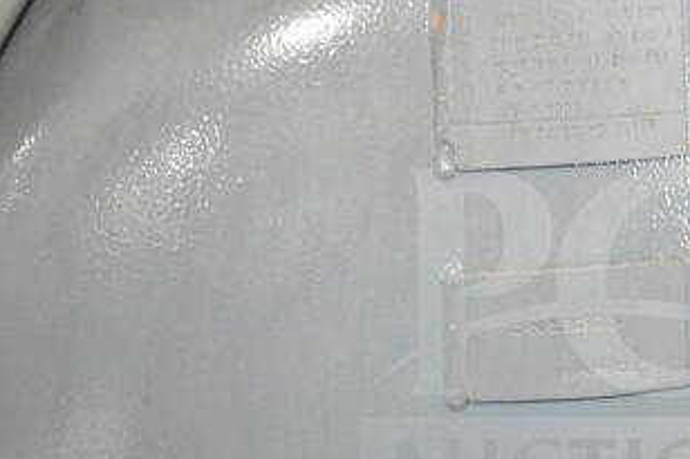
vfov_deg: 11.5
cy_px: 346
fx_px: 2280
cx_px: 609
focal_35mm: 119
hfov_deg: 17.0
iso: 6400
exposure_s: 1/60
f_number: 4.8
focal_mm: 40
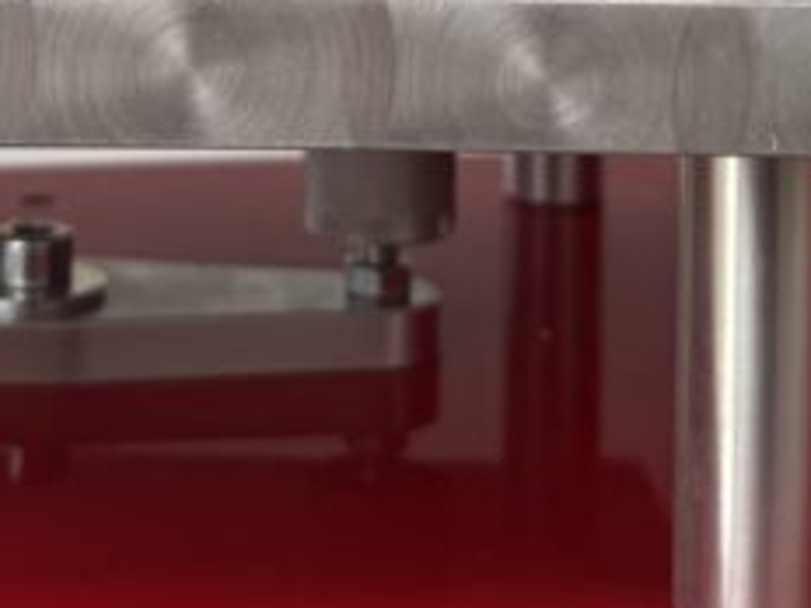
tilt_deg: -2.4
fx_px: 2483
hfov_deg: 18.5
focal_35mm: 106
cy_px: -353
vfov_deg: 13.1
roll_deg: +0.0
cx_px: 276
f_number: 1.78
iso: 80
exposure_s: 1/295
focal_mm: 6.76
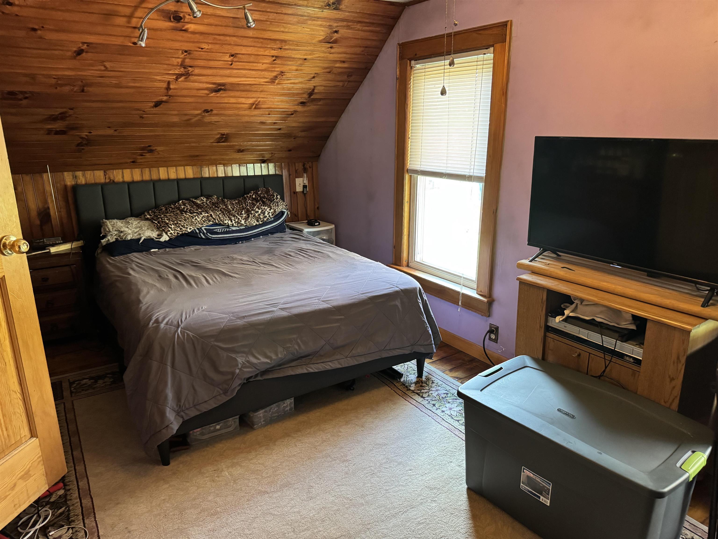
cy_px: 270
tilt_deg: -16.8
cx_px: 359
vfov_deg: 56.8
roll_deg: +0.1
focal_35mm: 24
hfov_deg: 71.6
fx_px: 498
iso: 640
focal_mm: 6.76
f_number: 1.78
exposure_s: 1/60
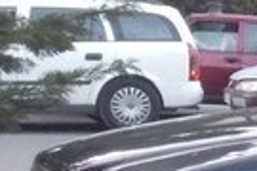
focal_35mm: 158
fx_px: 1128
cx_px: 624
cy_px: 254
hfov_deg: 10.9
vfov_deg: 8.5
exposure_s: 1/50
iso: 100
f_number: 2.2
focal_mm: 3.3
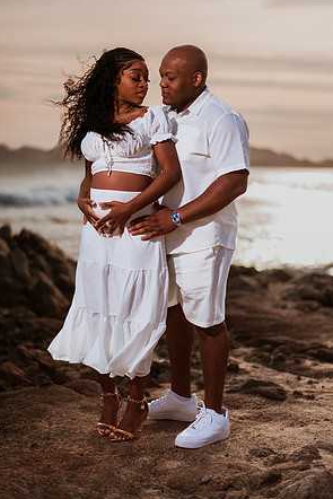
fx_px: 818
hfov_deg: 23.0
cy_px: 251
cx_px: 165
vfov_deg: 33.9
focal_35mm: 59
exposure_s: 1/8000
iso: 80
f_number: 1.8
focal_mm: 58
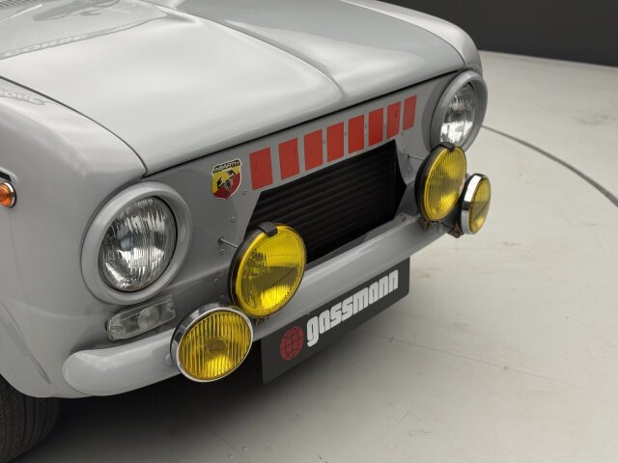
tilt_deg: -23.7
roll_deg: +1.7
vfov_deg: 30.3
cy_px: 232
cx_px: 309
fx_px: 857
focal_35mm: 48
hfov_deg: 39.7
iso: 80
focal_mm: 6.76
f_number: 1.78
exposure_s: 1/103
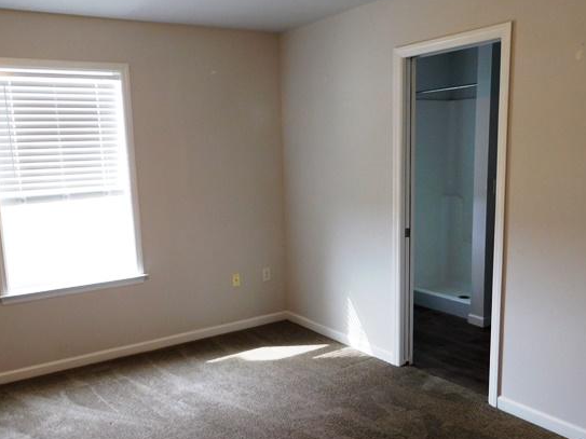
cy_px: 247
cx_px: 256
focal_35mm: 33
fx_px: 559
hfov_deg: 55.2
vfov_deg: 42.8
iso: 200
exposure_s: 1/30
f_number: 3.2
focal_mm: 4.9
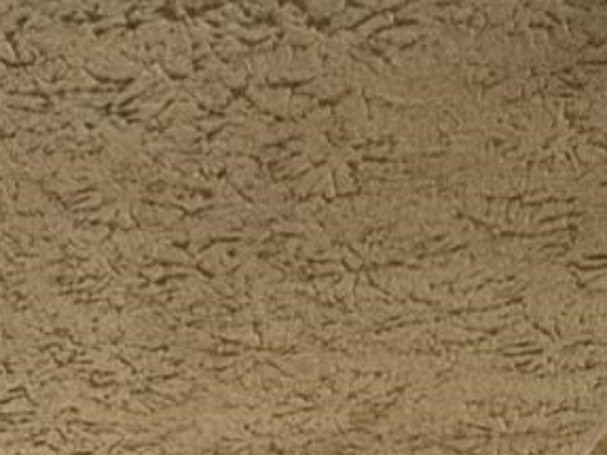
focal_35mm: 100
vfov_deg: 10.0
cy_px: 1450
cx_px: -247
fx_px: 1753
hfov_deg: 18.0
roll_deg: +0.0
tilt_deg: -3.3
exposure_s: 1/99
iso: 100
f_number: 2.2
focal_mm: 2.22
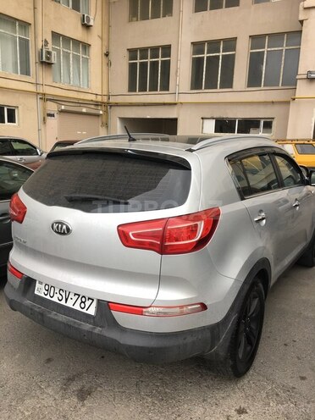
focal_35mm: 29
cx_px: 158
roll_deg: -2.6
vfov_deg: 61.7
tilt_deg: -10.5
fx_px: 352
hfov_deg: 48.2
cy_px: 210
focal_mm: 4.15
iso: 25
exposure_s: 1/50
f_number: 2.2
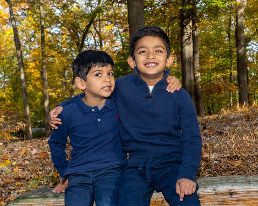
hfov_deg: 28.1
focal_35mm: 67
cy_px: 98
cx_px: 144
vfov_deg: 22.7
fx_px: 514
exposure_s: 1/250
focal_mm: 38
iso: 800
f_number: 8
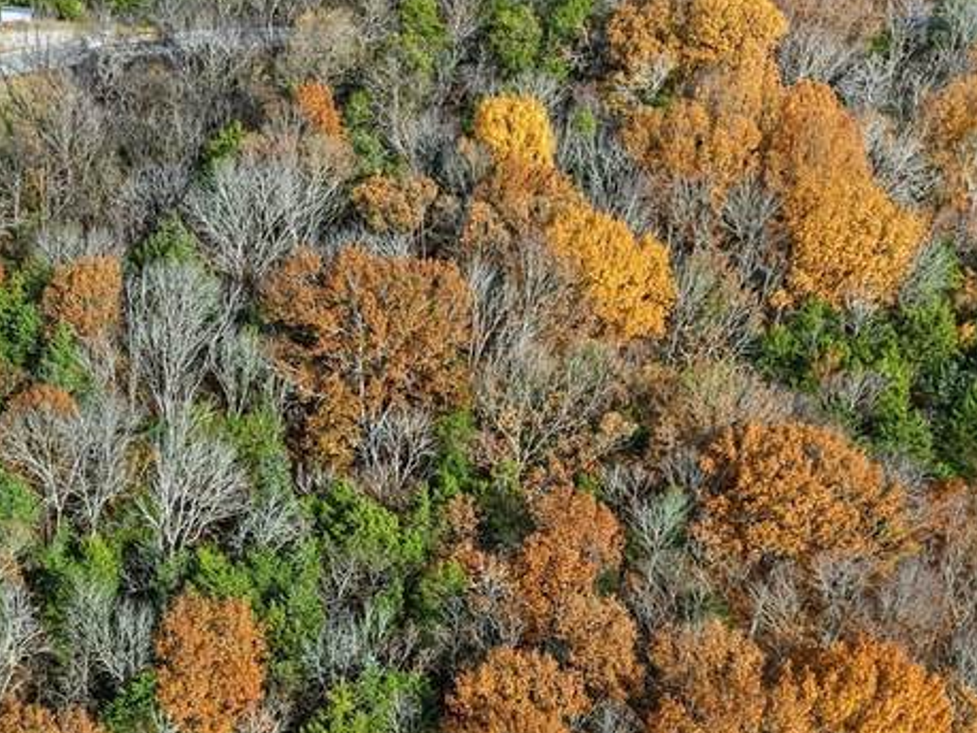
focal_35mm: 67
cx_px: 81
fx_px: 1891
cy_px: 733
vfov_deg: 21.2
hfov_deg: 27.8
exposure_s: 1/2500
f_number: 1.8
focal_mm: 8.7
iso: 100
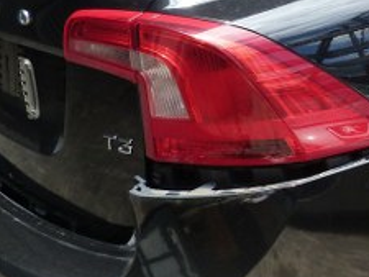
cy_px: 51
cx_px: 497
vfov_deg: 16.5
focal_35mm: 89
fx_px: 949
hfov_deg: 20.0
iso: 125
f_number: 4
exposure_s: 1/125
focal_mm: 4.5
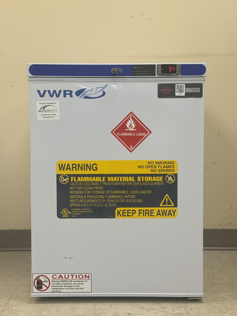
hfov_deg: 30.3
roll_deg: +0.0
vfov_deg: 39.7
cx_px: 118
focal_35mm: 48
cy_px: 158
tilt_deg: -4.2
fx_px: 438
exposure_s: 1/120
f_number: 1.78
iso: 64
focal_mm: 6.76
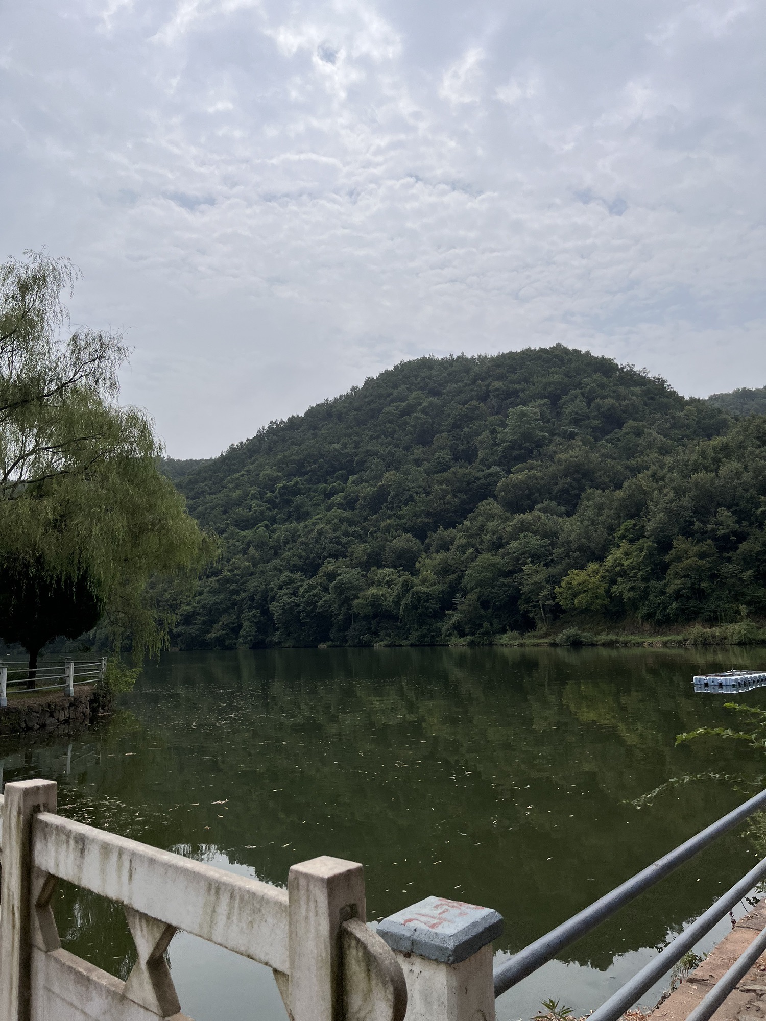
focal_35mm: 26
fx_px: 767
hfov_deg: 53.1
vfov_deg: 67.3
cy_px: 510
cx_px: 383
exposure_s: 1/7353
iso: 50
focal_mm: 5.1
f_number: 1.6
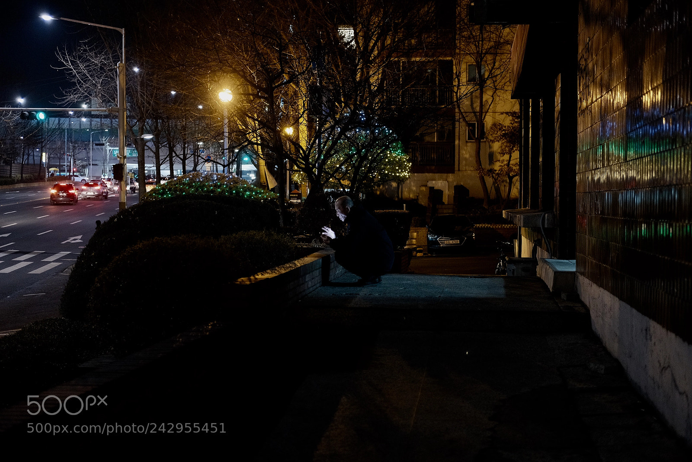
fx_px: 1019
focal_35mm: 53
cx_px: 346
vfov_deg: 25.6
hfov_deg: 37.5
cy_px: 231
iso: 2000
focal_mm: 35
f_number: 2
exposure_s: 1/30
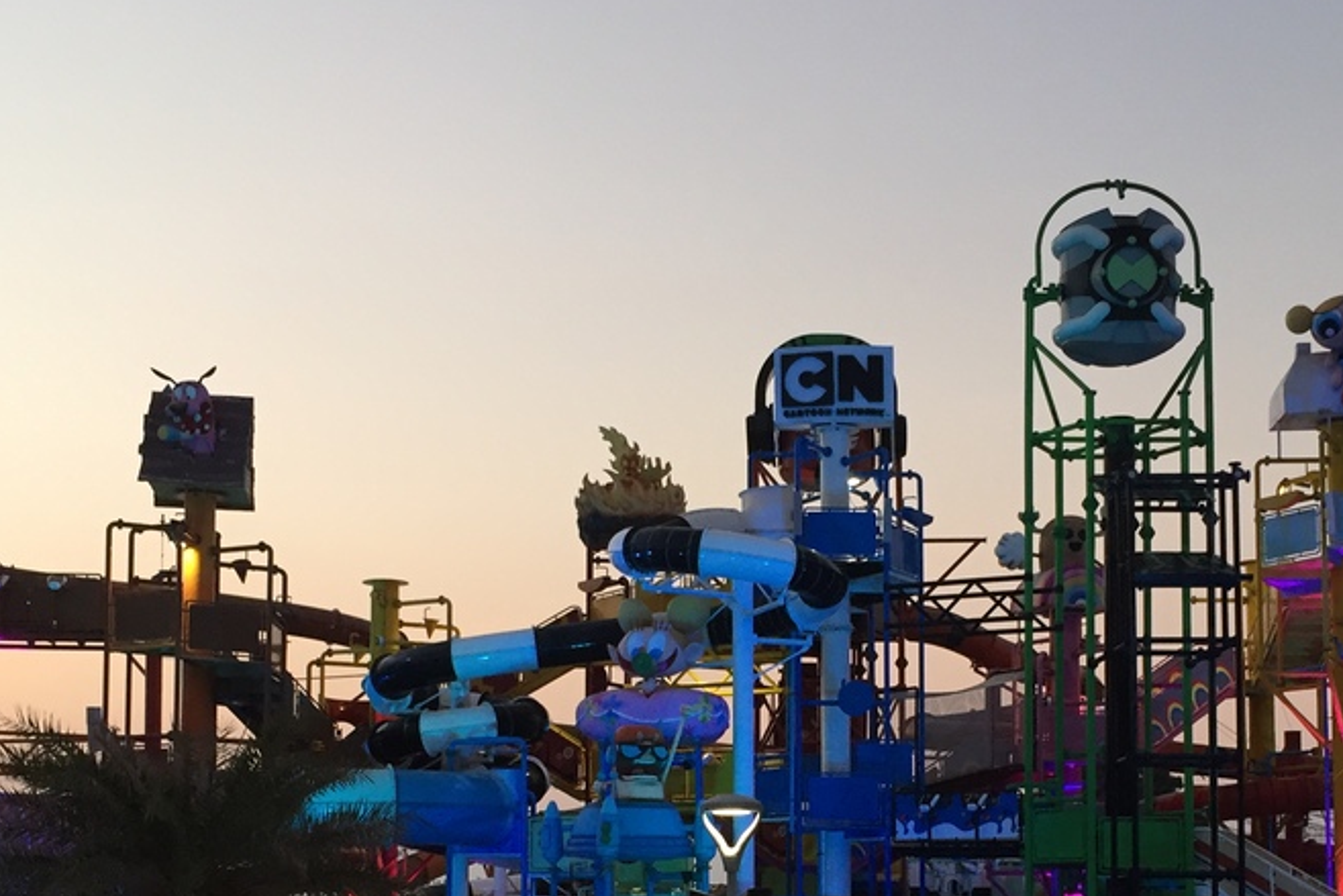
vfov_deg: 24.0
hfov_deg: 36.2
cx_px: 729
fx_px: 2052
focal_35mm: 55
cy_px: 782
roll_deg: -0.9
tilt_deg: +2.1
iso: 40
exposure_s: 1/30
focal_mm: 4.15
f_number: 2.2
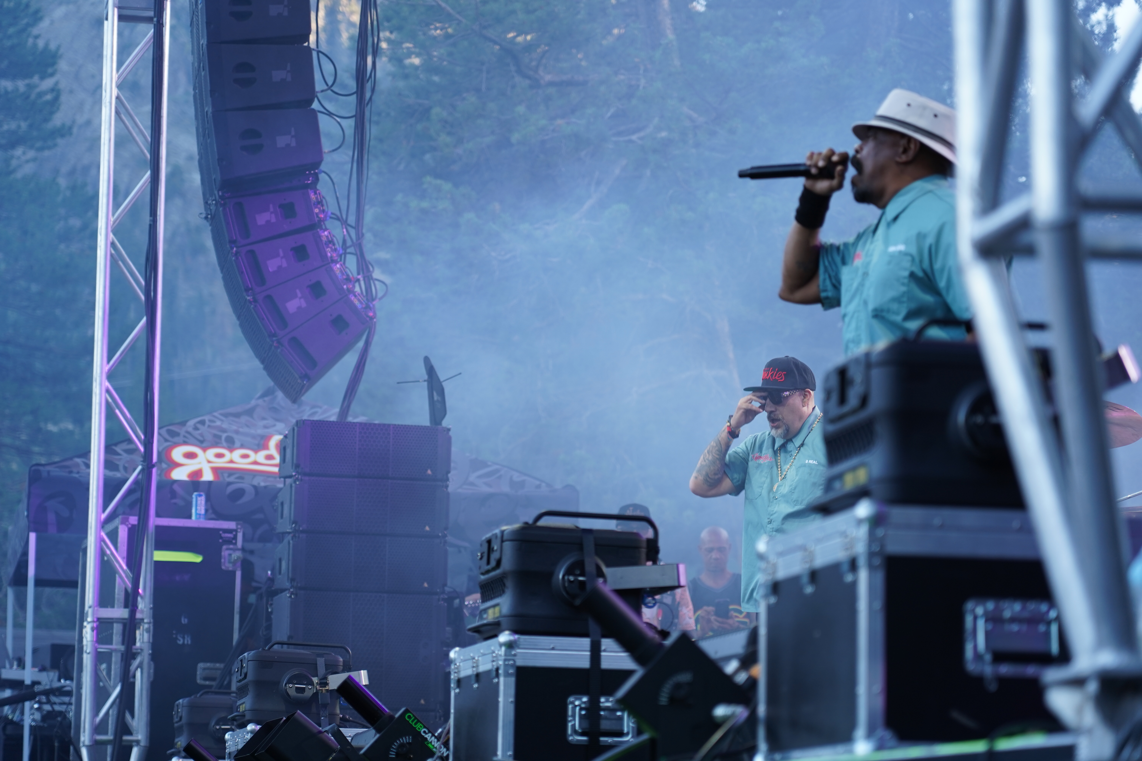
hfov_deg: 19.5
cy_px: 380
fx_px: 3331
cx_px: 571
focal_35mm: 105
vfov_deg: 13.0
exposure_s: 1/160
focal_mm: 105
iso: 320
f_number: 4
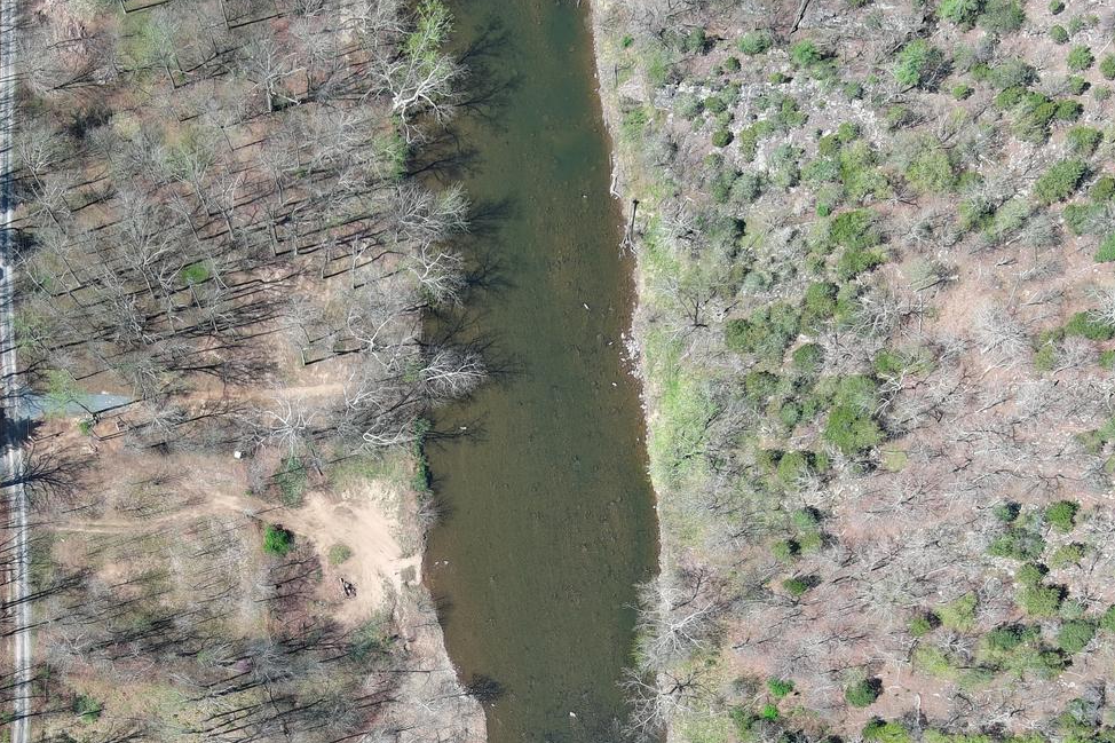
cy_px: 650
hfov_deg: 32.6
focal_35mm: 61
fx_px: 1889
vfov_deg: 21.8
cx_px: 362
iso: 100
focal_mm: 10.57
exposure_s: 1/646
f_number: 2.8
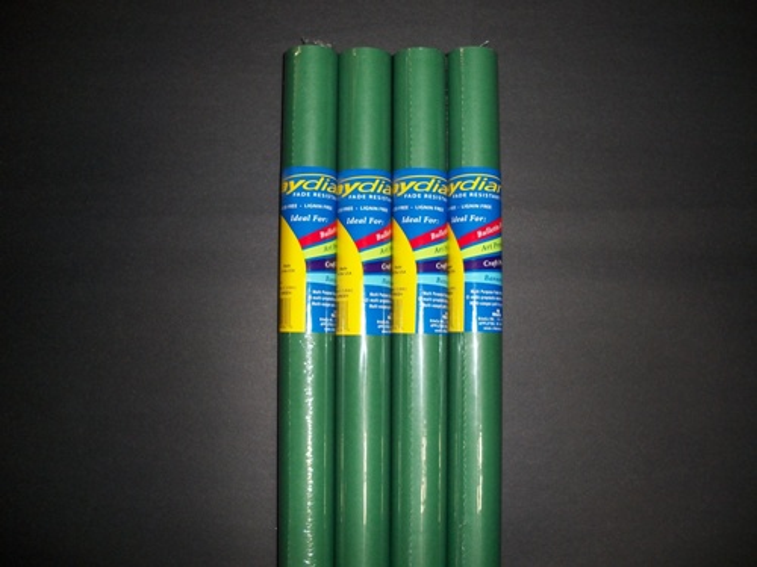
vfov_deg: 40.7
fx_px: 765
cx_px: 378
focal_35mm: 35
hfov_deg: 52.6
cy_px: 284
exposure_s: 1/125
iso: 200
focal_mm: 6.3
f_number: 3.1
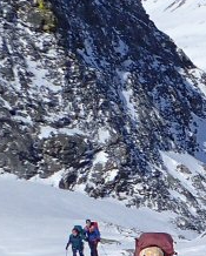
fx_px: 1133
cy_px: 163
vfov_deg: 12.9
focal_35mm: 149
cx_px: 566
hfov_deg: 8.9
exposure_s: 1/500
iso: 100
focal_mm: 4.5
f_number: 8
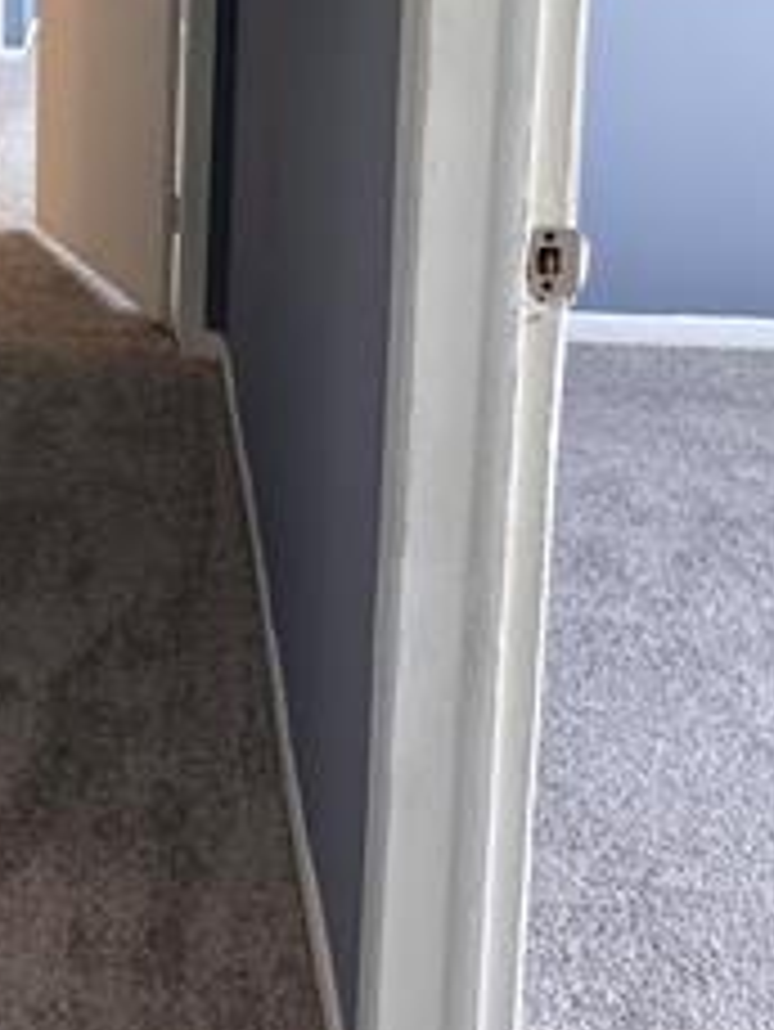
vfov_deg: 35.6
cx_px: 0
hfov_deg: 28.9
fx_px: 1400
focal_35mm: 47
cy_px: -54
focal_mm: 2.22
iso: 250
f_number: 2.2
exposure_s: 1/120
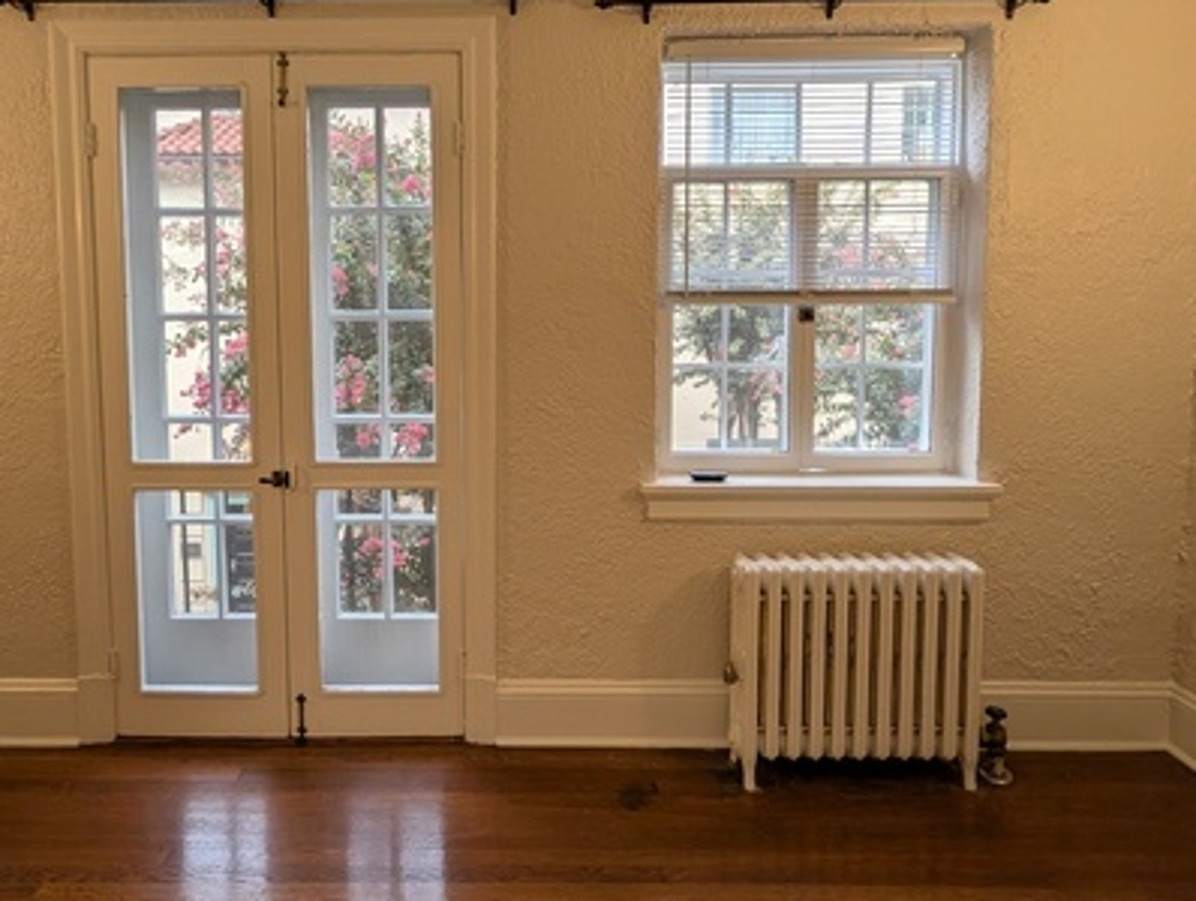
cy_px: 363
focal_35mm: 20
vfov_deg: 65.6
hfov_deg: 81.2
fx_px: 692
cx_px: 520
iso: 147
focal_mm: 2.02
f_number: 1.7
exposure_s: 1/120
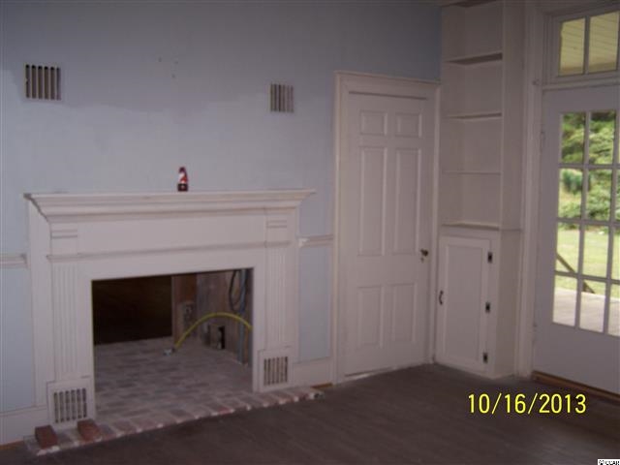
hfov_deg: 49.0
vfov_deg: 37.7
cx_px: 310
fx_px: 681
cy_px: 232
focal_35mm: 38
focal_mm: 6.3
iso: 80
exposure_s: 1/60
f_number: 2.8
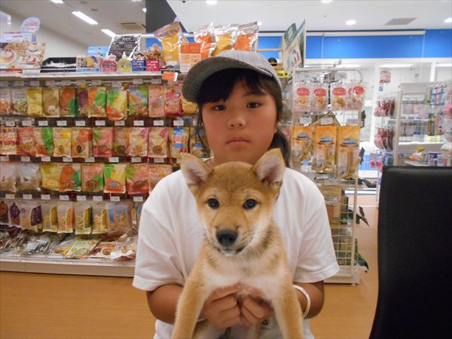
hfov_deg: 67.3
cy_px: 170
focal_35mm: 26
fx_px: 339
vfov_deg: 53.1
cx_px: 226
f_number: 3.2
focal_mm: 4.6
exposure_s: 1/100
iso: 800
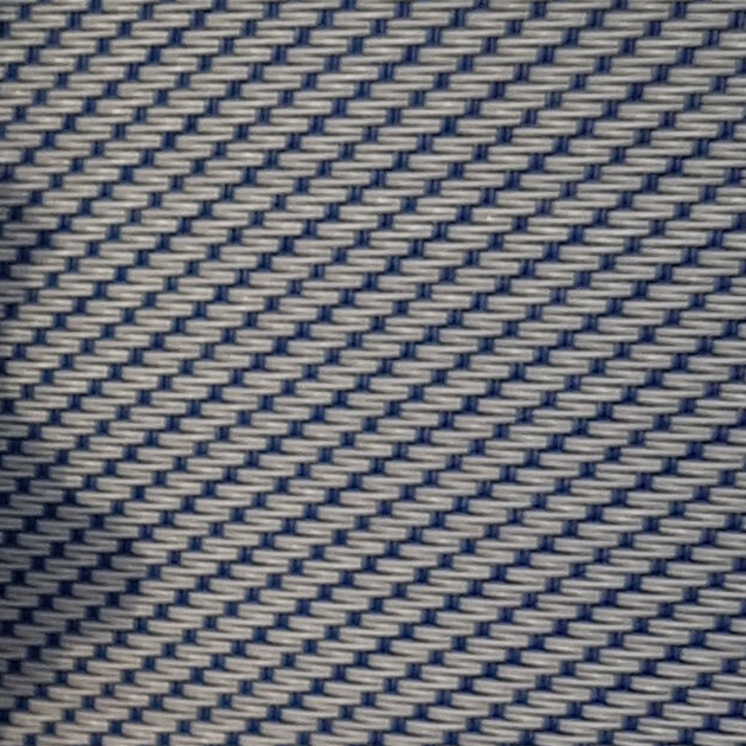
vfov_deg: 16.1
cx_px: -423
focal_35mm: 105
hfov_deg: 15.2
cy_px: 843
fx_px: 2560
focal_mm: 4.2
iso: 40
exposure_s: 1/594
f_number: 1.7
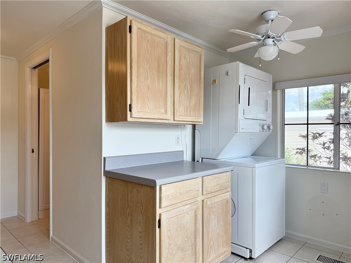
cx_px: 176
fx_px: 243
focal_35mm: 24
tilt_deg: +0.2
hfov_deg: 71.6
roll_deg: -0.1
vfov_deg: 56.8
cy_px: 132
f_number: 1.78
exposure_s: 1/435
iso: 100
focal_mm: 6.76
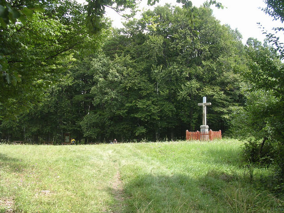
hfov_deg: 45.8
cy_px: 106
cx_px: 142
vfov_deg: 35.1
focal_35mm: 41
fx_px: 336
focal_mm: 6.2
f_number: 2.9
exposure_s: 1/225
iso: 100
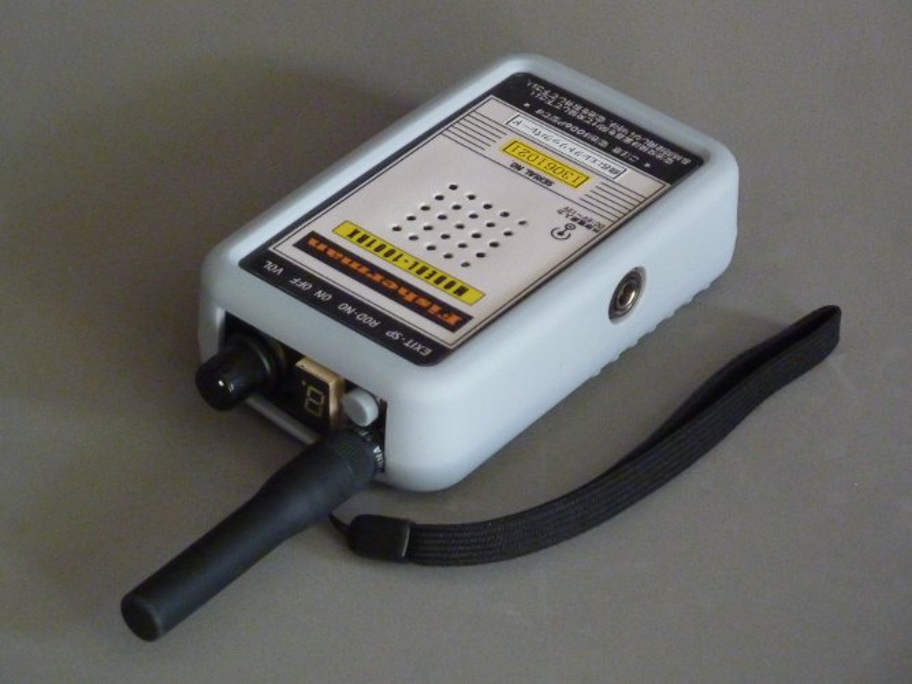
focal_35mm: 128
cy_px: 342
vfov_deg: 11.6
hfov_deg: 15.4
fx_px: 3372
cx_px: 456
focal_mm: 21
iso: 800
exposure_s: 1/10
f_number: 4.4
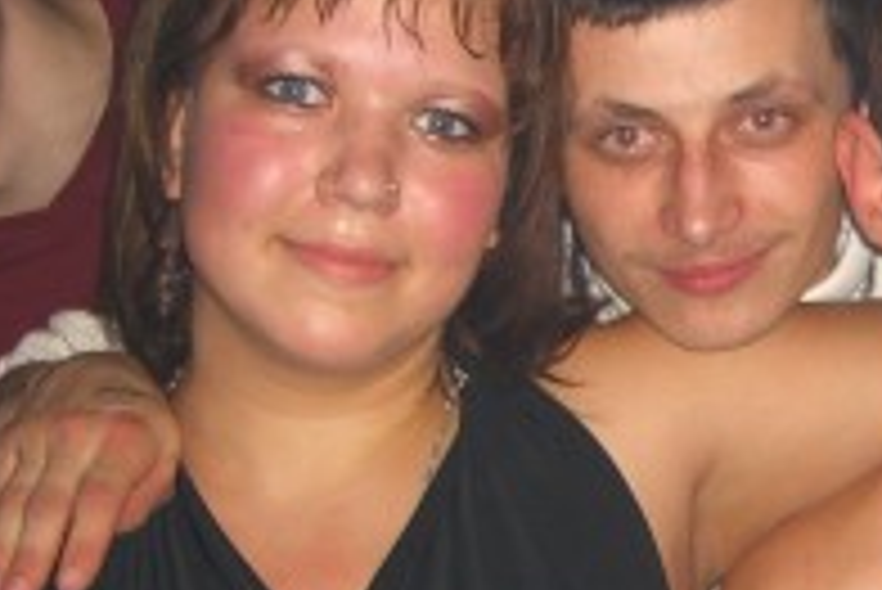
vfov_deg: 11.3
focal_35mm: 121
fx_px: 2967
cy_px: 356
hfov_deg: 16.6
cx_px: 860
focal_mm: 7.9
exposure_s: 1/60
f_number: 2.8
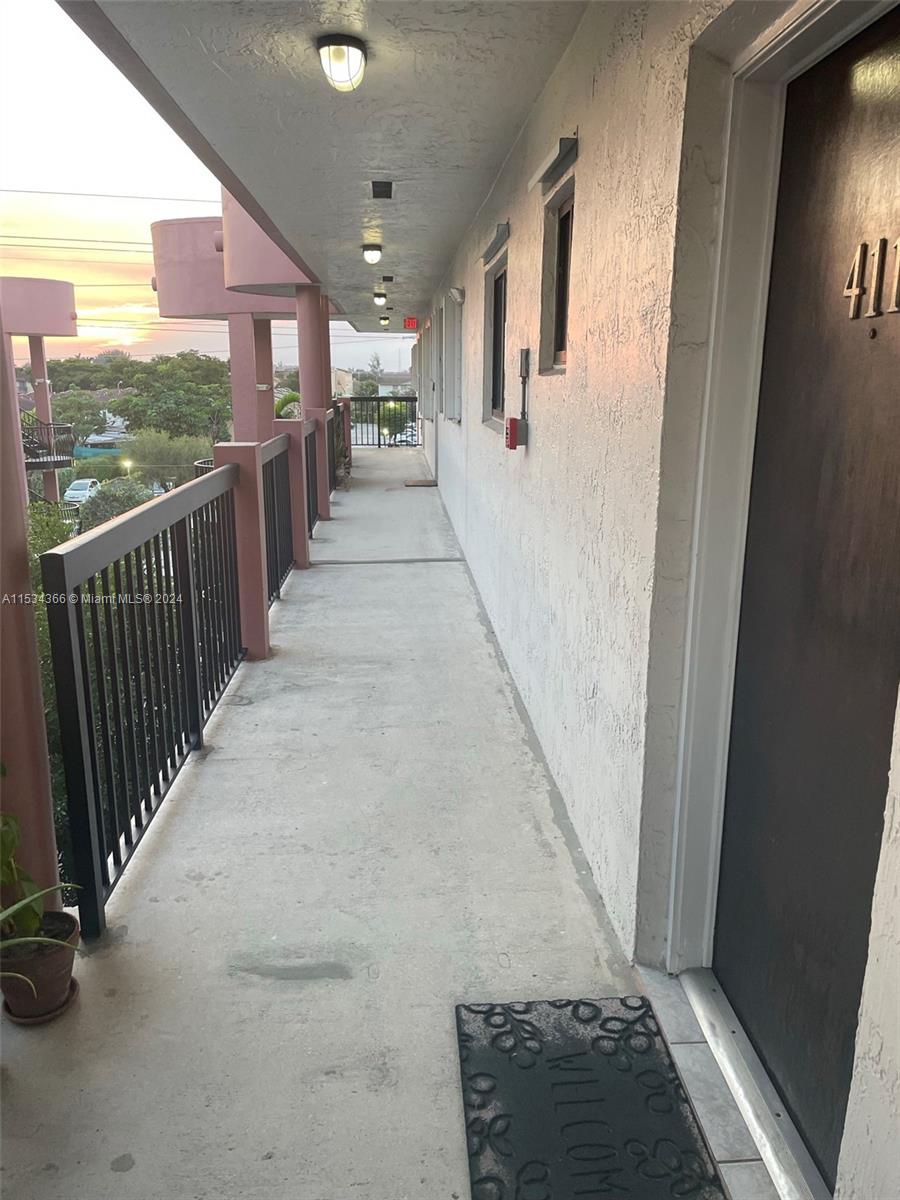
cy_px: 600
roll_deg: +0.5
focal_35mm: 26
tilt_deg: -14.1
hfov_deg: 53.1
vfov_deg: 67.3
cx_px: 450
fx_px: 901
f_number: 1.6
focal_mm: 4.2
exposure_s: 1/121
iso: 100
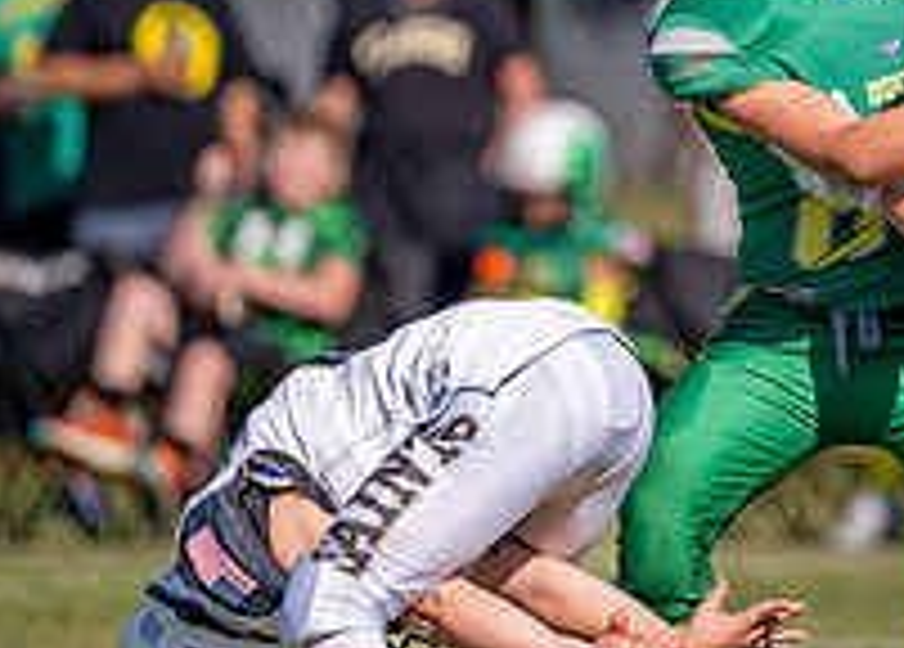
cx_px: 1123
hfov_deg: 2.8
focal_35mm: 708
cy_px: 55
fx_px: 18196
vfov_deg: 2.0
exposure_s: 1/6400
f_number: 2.8
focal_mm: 200
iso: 250
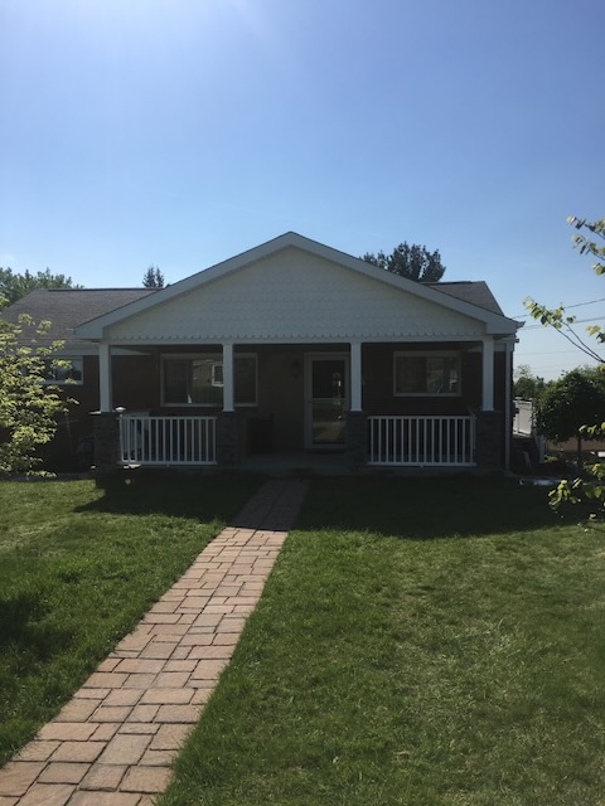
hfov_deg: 48.2
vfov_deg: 61.7
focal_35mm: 29
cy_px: 403
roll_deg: +0.8
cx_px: 302
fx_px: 676
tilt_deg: -0.5
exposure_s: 1/2747
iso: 25
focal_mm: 4.15
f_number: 2.2
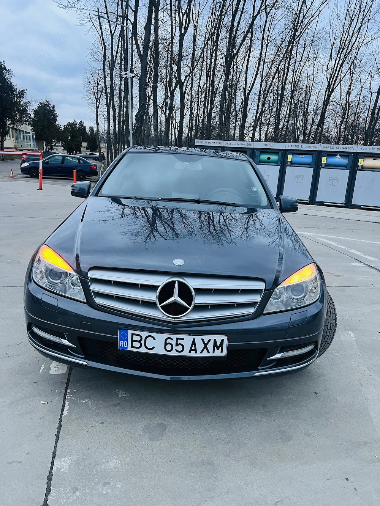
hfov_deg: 53.0
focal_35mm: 26
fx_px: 381
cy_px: 253
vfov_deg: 67.3
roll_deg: -1.7
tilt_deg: -16.7
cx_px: 190
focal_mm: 5.7
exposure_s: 1/61
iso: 125
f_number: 1.5
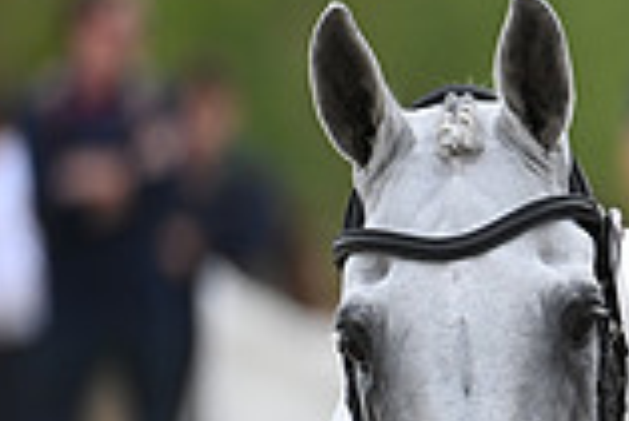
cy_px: 363
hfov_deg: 1.4
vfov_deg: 0.9
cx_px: 1158
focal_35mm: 1480
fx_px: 25882
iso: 640
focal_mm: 400
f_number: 5.6
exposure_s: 1/1600
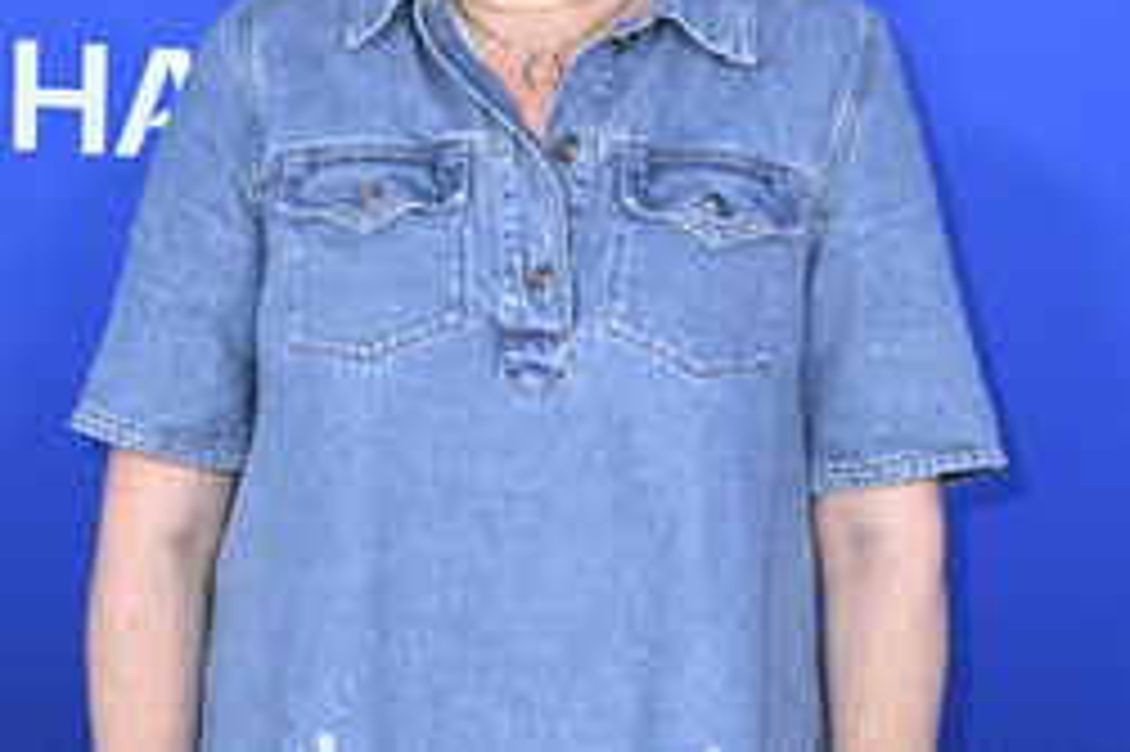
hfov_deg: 22.6
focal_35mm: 90
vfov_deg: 15.0
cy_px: 81
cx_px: 511
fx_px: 2823
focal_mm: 50
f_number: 6.3
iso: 1600
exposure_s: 1/200
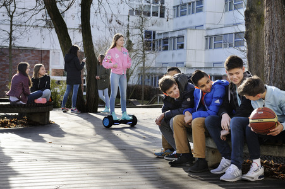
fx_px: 554
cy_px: 94
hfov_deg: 28.9
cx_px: 142
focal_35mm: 70
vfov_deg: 19.4
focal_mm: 70
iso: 320
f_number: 5.6
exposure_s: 1/320
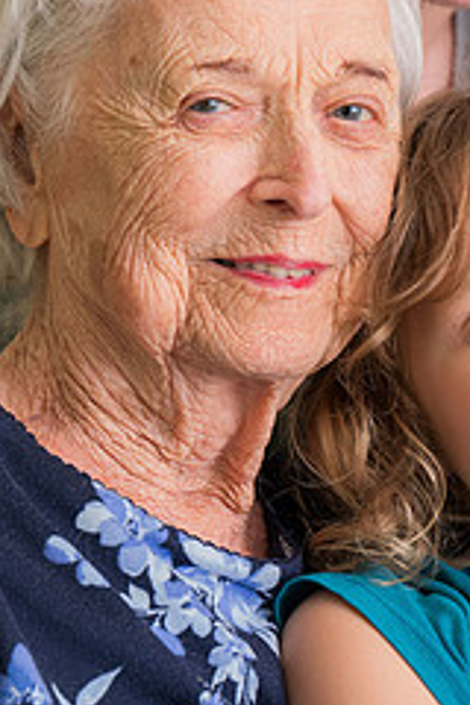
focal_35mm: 492
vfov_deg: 4.2
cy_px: 47
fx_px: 9634
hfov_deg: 2.8
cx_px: 650
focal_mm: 175
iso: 1250
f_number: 4.5
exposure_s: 1/125
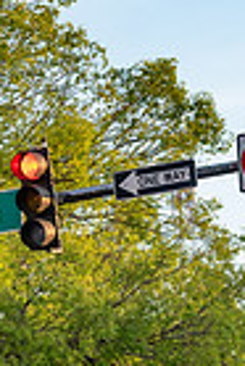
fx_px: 1700
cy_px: 383
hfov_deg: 8.1
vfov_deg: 12.1
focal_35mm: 167
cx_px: 377
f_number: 5
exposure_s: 1/320
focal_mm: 40
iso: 400
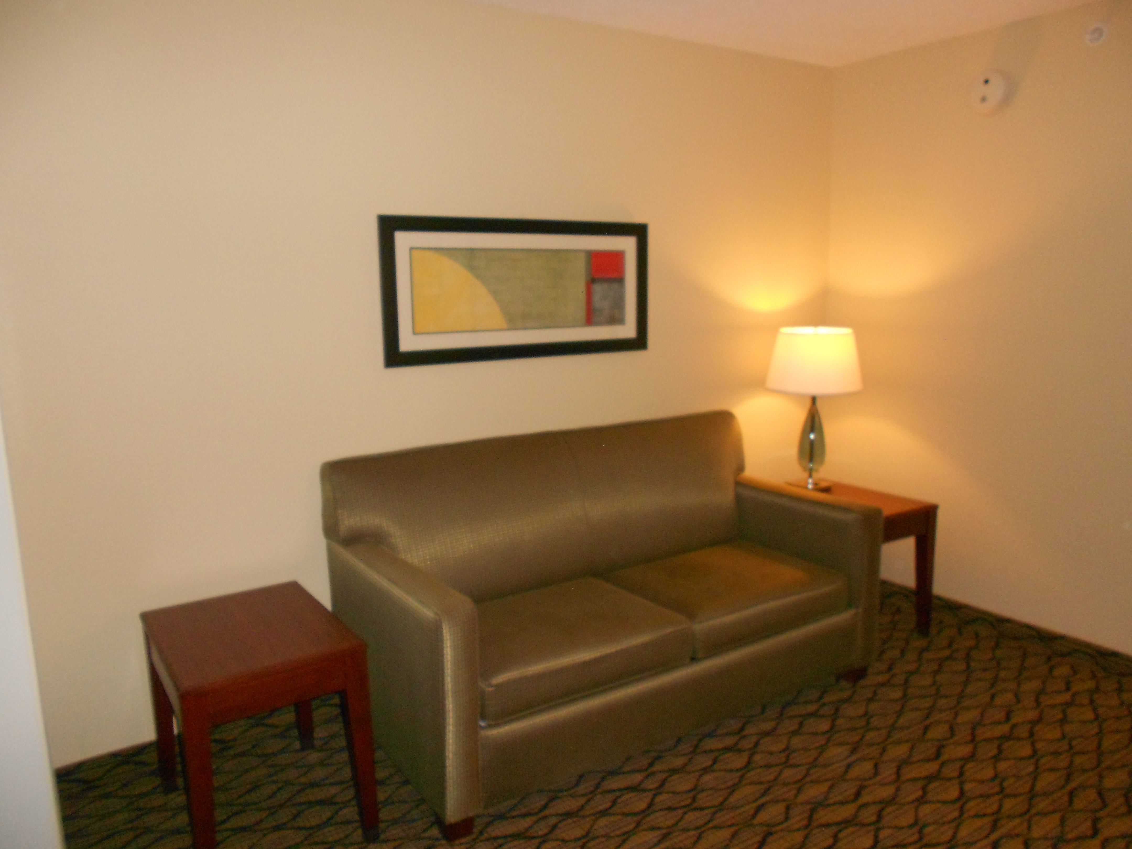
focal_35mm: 26
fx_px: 850
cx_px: 566
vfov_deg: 53.1
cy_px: 424
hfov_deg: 67.3
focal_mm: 4.6
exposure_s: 1/25
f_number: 3.2
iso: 320
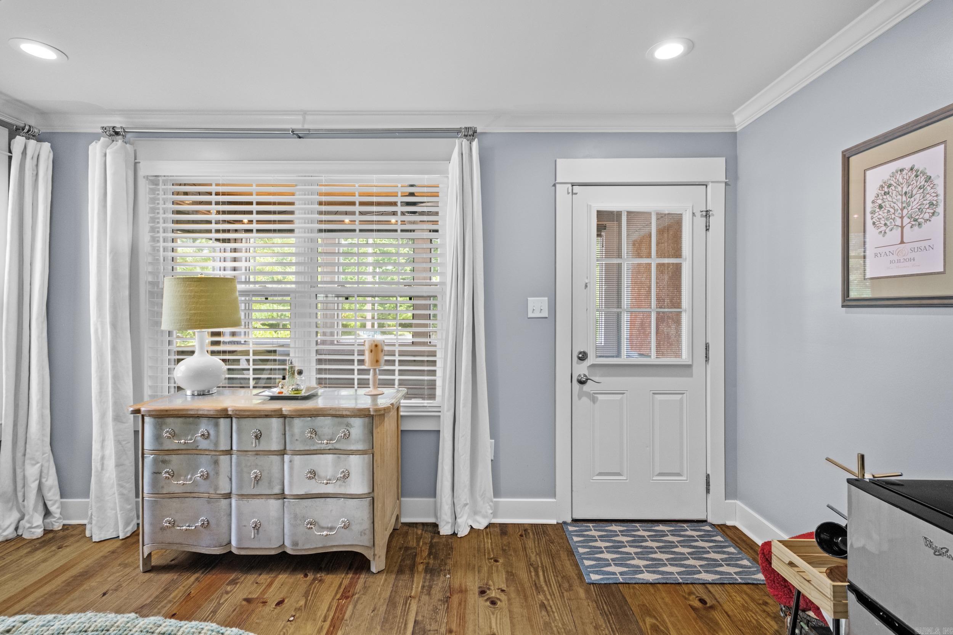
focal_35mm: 17
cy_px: 318
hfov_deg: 93.3
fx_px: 450
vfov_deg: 70.4
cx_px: 476
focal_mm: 11
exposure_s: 1/2
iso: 400
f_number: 7.1
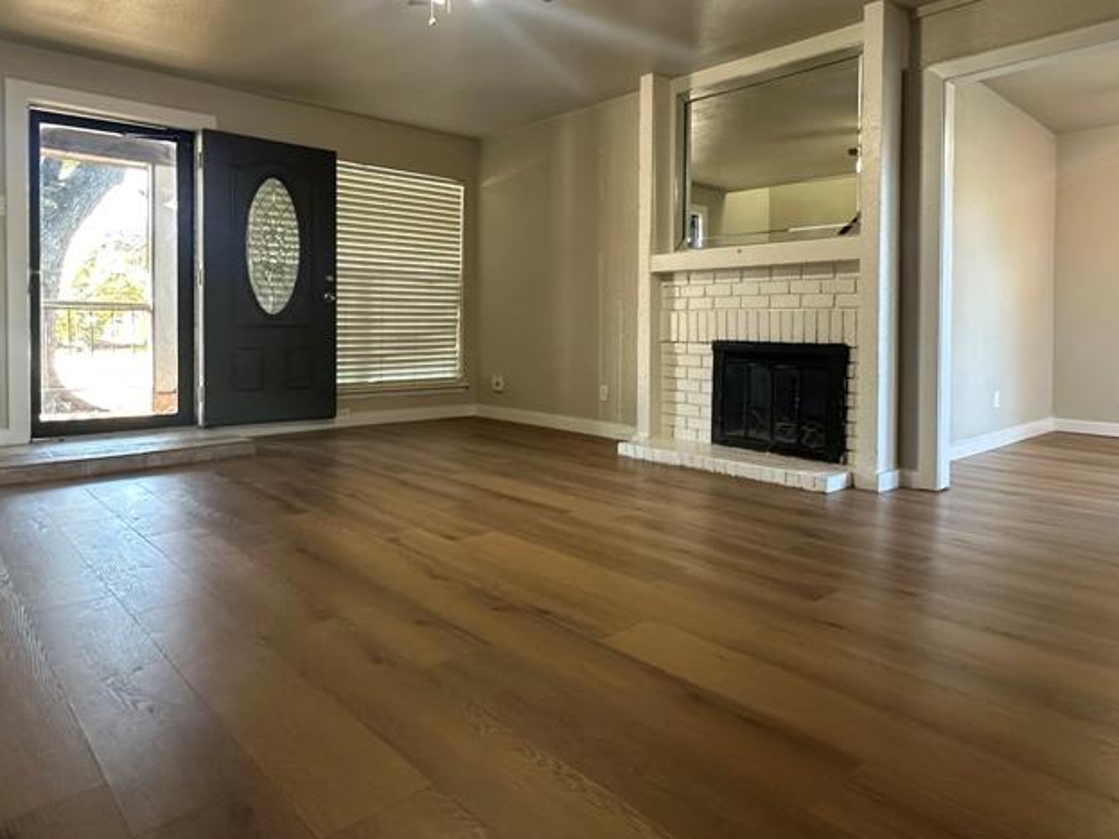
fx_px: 743
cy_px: 345
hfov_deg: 73.8
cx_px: 612
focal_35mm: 23
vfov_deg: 58.5
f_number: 2.2
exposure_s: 1/60
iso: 250
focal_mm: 2.22
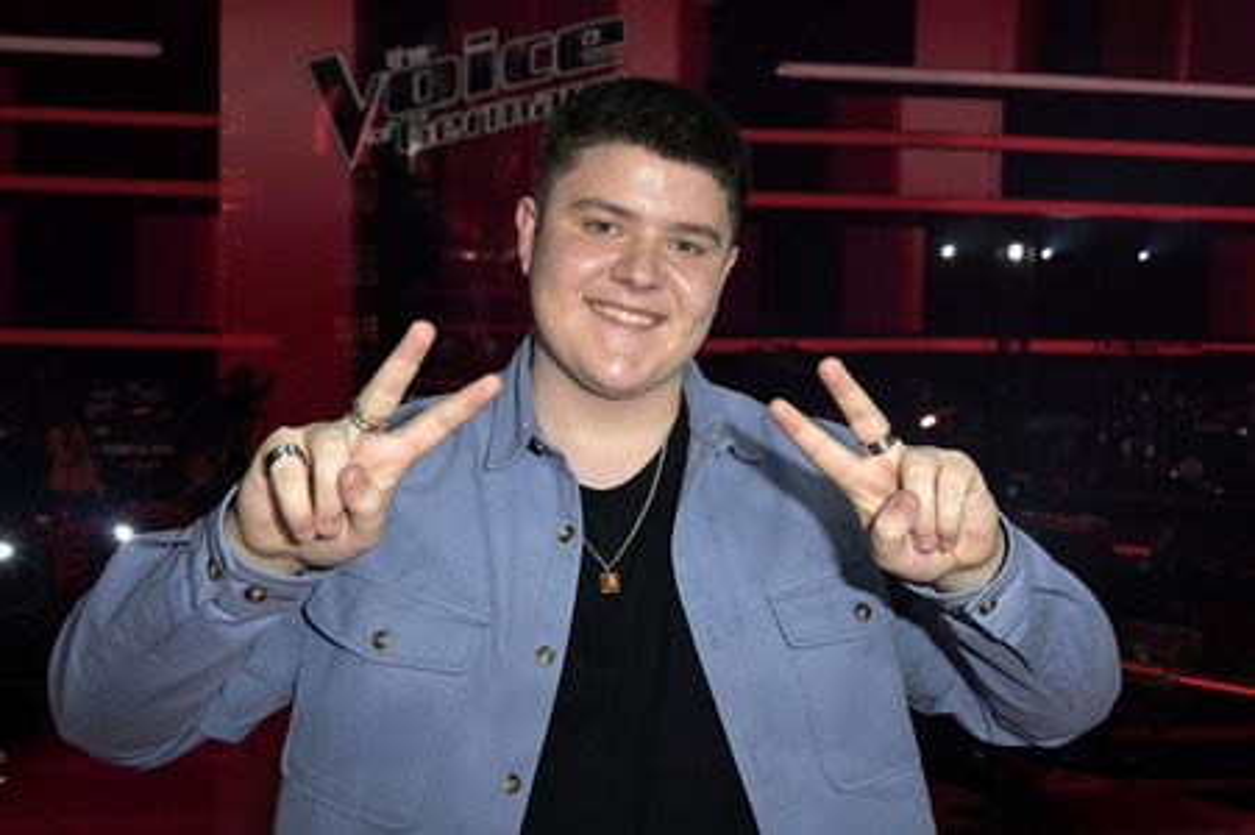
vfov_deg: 41.1
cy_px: 418
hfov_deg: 58.8
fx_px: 1115
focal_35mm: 32
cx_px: 628
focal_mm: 32
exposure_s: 1/250
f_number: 5.6
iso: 1600
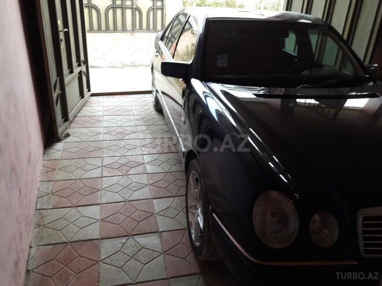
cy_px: 143
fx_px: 309
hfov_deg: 63.4
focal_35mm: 28
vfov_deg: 49.7
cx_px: 191
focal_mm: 3.7
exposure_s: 1/17
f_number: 1.9
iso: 250
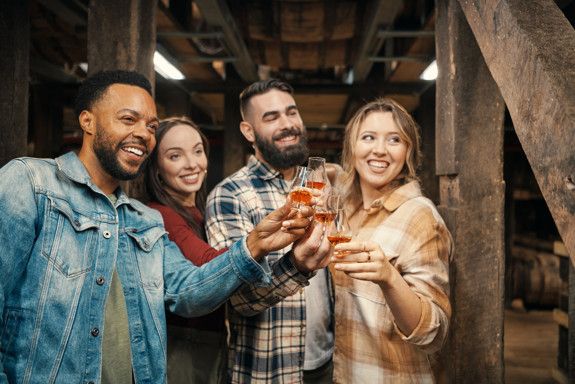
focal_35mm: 32
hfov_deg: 58.7
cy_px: 192
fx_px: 511
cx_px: 288
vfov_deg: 41.1
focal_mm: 32
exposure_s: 1/125
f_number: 2.8
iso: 400
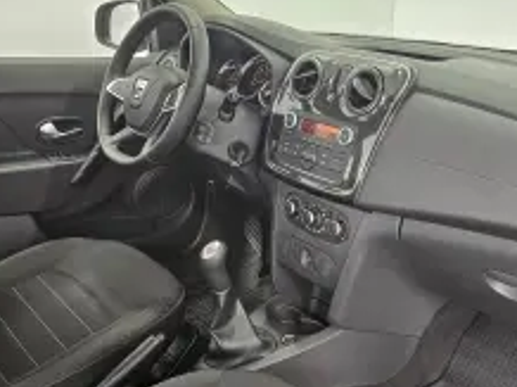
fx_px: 567
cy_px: 218
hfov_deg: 48.6
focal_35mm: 38
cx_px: 320
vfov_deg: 37.6
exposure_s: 1/100
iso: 200
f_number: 1.7
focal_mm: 6.3
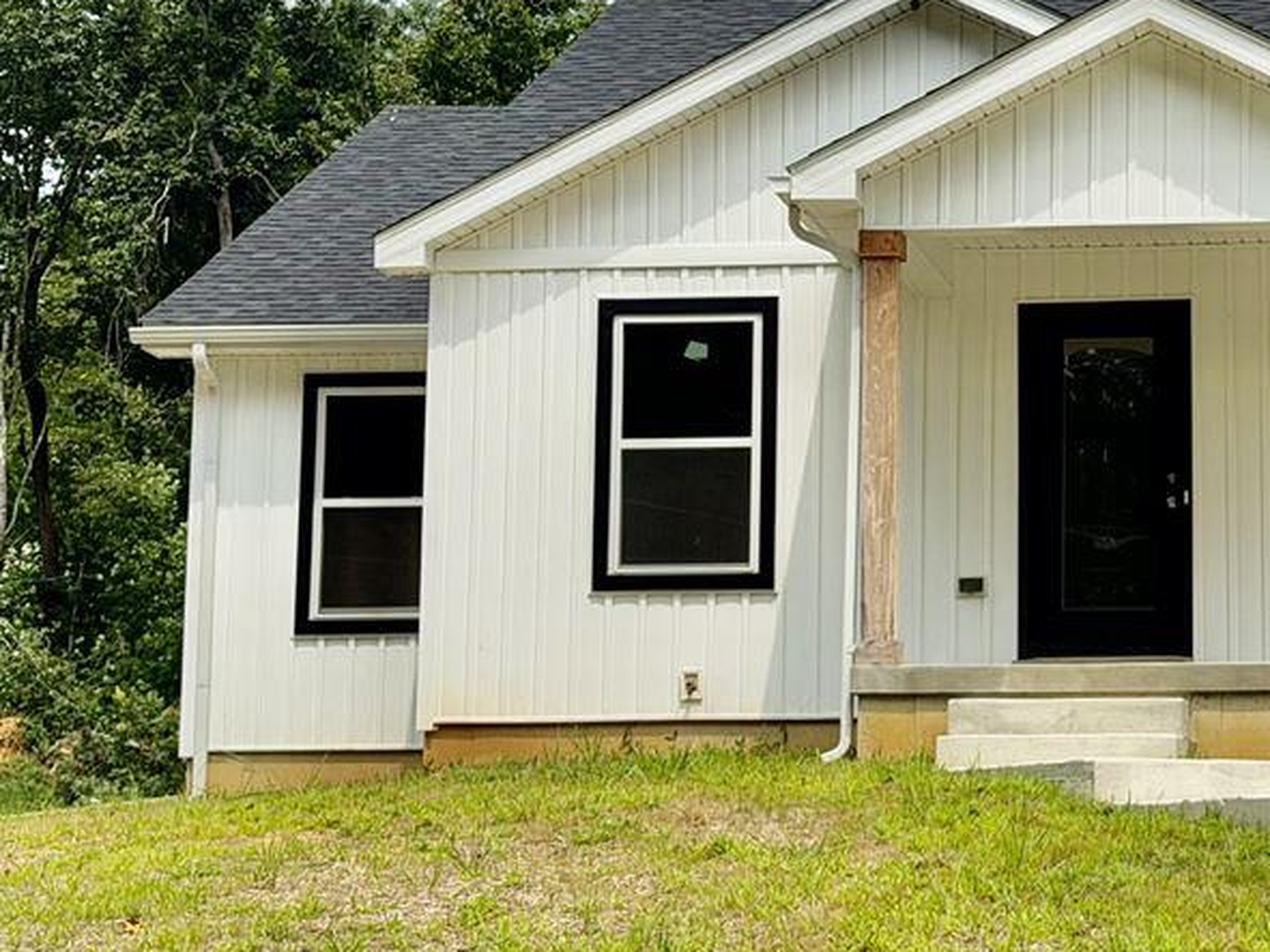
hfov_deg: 18.6
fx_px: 3815
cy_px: 352
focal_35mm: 104
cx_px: 1150
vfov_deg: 14.2
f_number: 1.78
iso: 64
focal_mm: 6.76
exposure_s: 1/7143
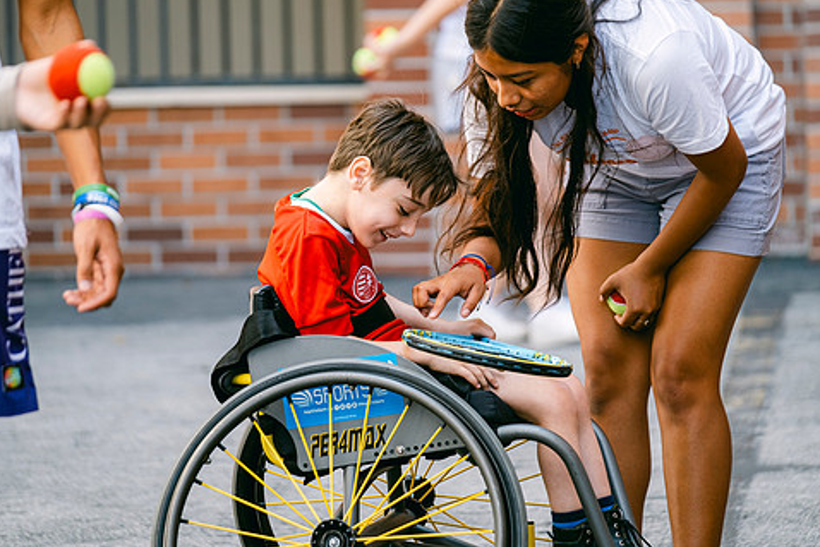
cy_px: 255
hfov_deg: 8.1
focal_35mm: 255
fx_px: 5810
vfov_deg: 5.4
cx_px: 389
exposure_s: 1/170
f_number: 2.8
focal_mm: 140
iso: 160
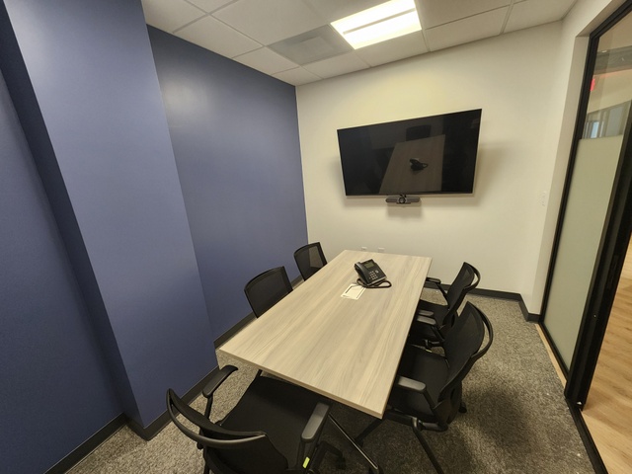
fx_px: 237
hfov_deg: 106.2
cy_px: 237
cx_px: 316
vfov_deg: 89.9
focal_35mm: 13
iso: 320
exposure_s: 1/60
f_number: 2.2
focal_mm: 2.2
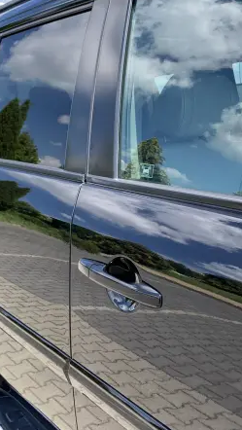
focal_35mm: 41
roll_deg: +2.3
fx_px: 467
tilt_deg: -10.6
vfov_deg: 49.3
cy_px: 198
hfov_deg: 29.0
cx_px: 127
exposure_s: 1/577
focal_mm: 4.25
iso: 25
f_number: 1.8
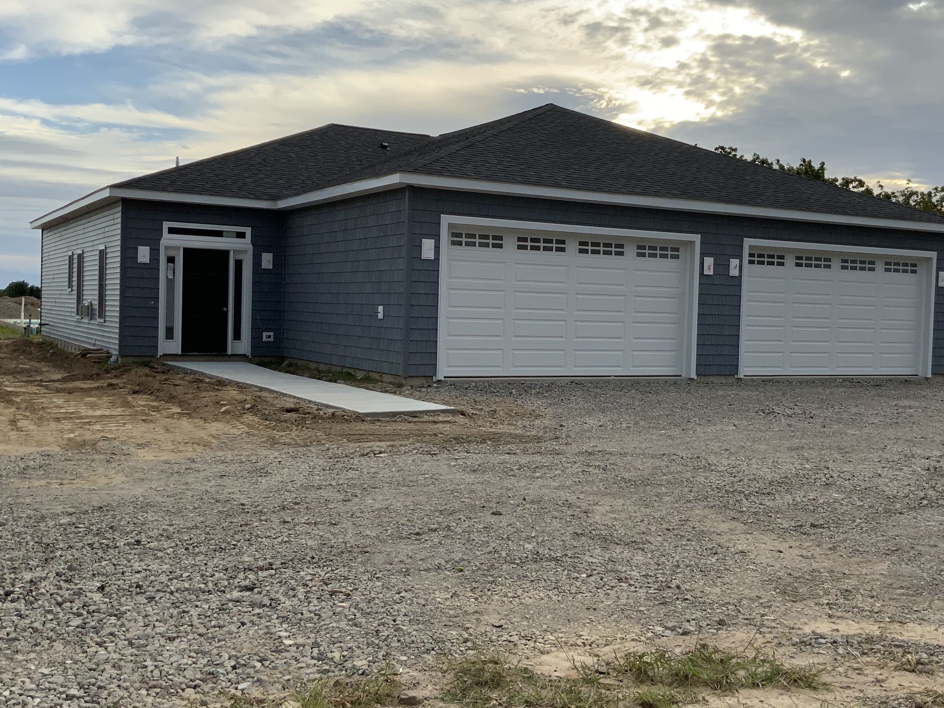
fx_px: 1118
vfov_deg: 35.1
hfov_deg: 45.6
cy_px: 351
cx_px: 540
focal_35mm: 41
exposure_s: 1/1412
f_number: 1.8
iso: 16
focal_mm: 3
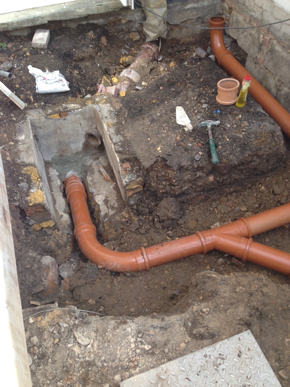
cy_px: 194
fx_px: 369
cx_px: 145
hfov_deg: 42.9
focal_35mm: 33
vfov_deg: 55.4
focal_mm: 4.12
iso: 50
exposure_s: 1/244
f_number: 2.4
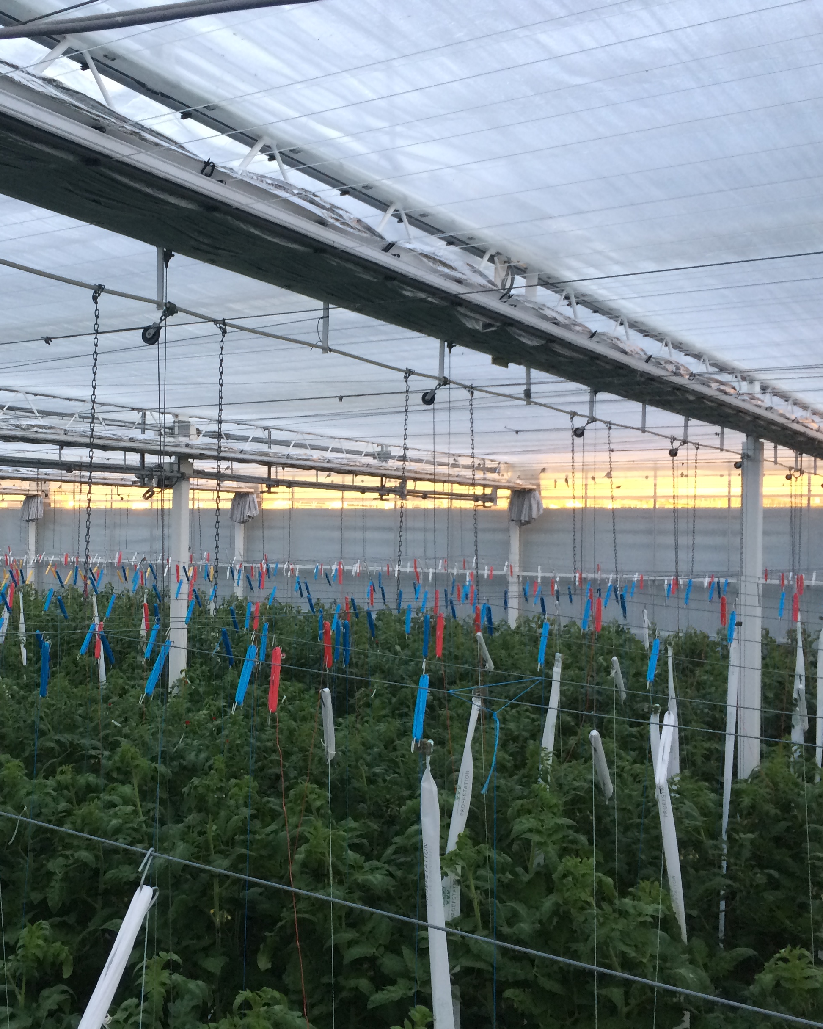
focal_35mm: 38
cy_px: 516
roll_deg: -0.4
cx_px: 256
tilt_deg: -0.4
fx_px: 1157
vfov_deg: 47.9
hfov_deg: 38.6
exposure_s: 1/33
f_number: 2.2
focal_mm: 4.15
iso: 64
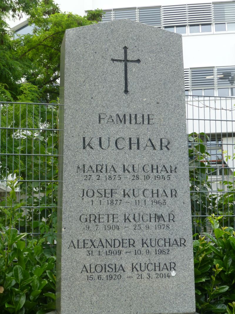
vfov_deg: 29.4
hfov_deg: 22.2
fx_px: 598
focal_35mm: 66
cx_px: 118
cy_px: 157
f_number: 4.9
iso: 100
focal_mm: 11.7
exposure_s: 1/125
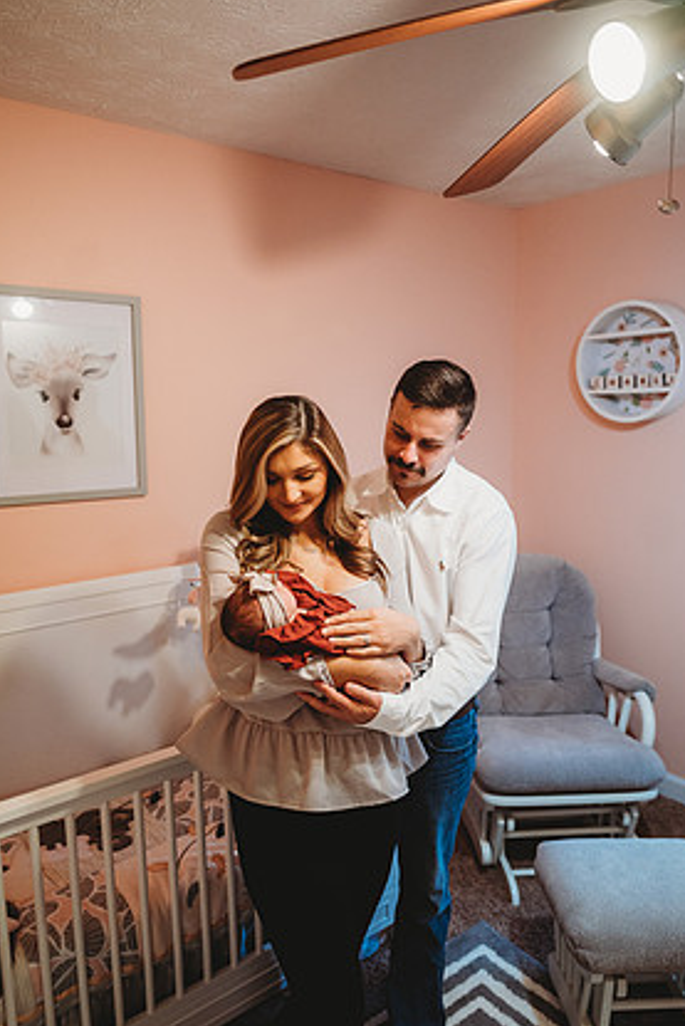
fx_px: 741
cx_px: 361
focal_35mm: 26
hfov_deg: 49.6
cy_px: 517
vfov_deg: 69.4
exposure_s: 1/160
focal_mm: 24
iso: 1250
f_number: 1.8
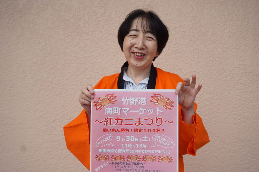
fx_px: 259
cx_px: 130
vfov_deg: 36.8
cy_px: 86
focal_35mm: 36
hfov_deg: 53.2
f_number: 5
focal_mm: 24
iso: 100
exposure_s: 1/200
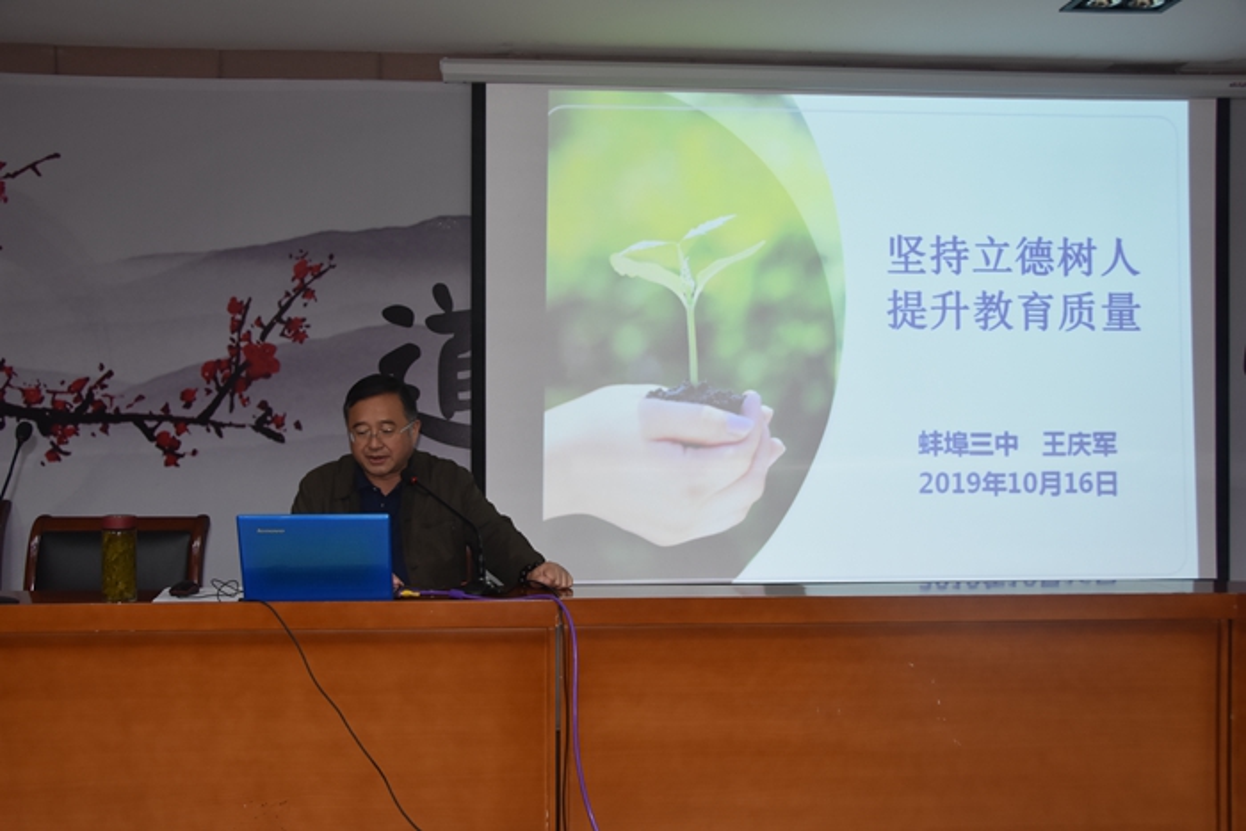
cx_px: 623
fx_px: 1142
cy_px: 416
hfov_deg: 57.2
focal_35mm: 33
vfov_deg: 40.0
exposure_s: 1/60
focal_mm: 22
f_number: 3.8
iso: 800
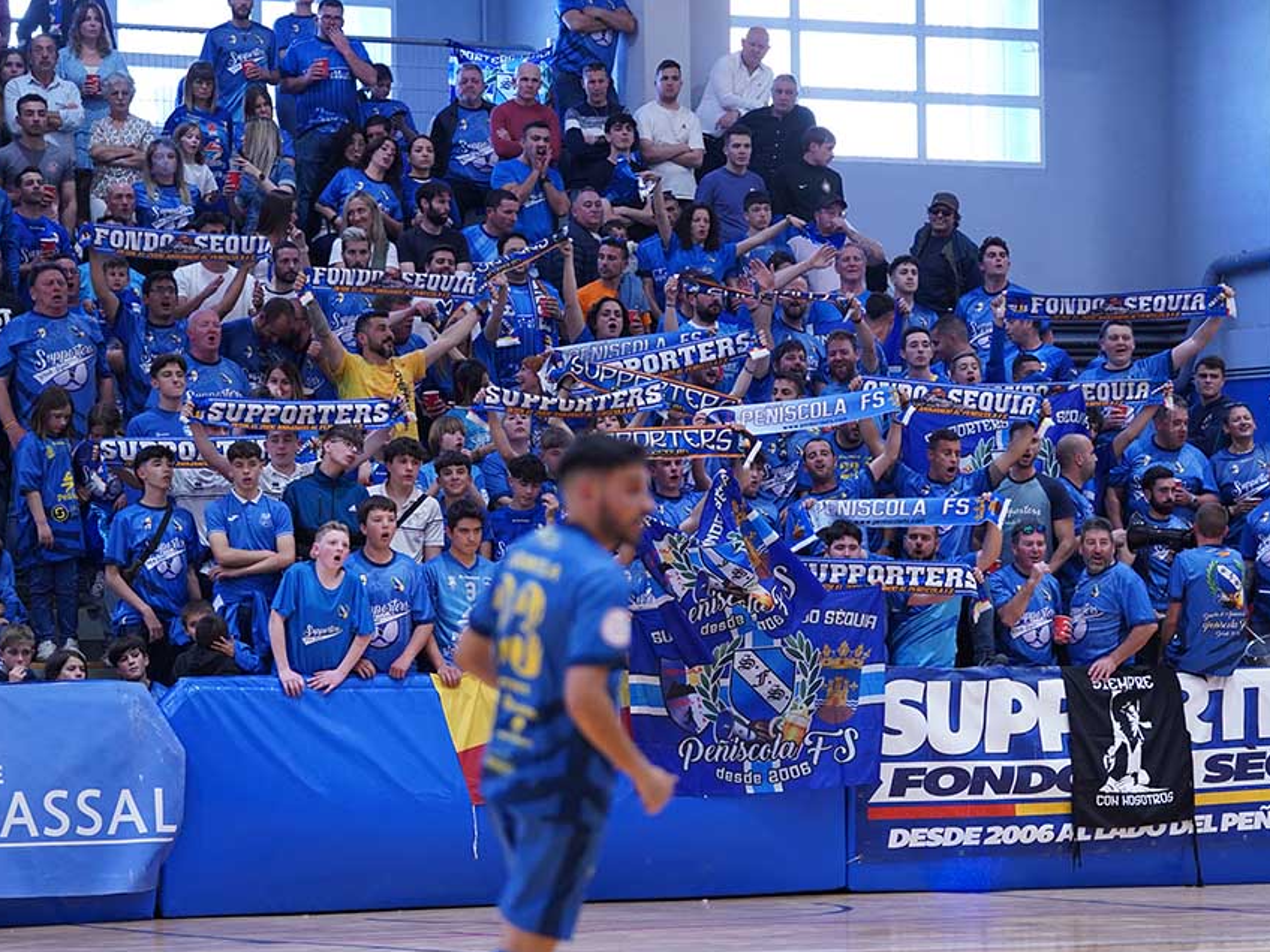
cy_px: 474
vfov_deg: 9.7
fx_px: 5613
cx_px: 708
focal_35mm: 153
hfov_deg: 12.9
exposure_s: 1/1000
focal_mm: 135
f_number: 3.2
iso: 3200
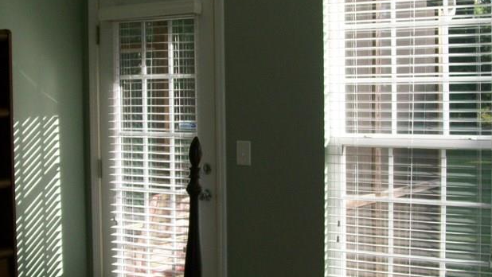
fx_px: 848
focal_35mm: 65
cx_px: 197
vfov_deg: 18.5
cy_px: 118
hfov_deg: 32.3
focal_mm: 6
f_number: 2.7
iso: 64
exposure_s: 1/250
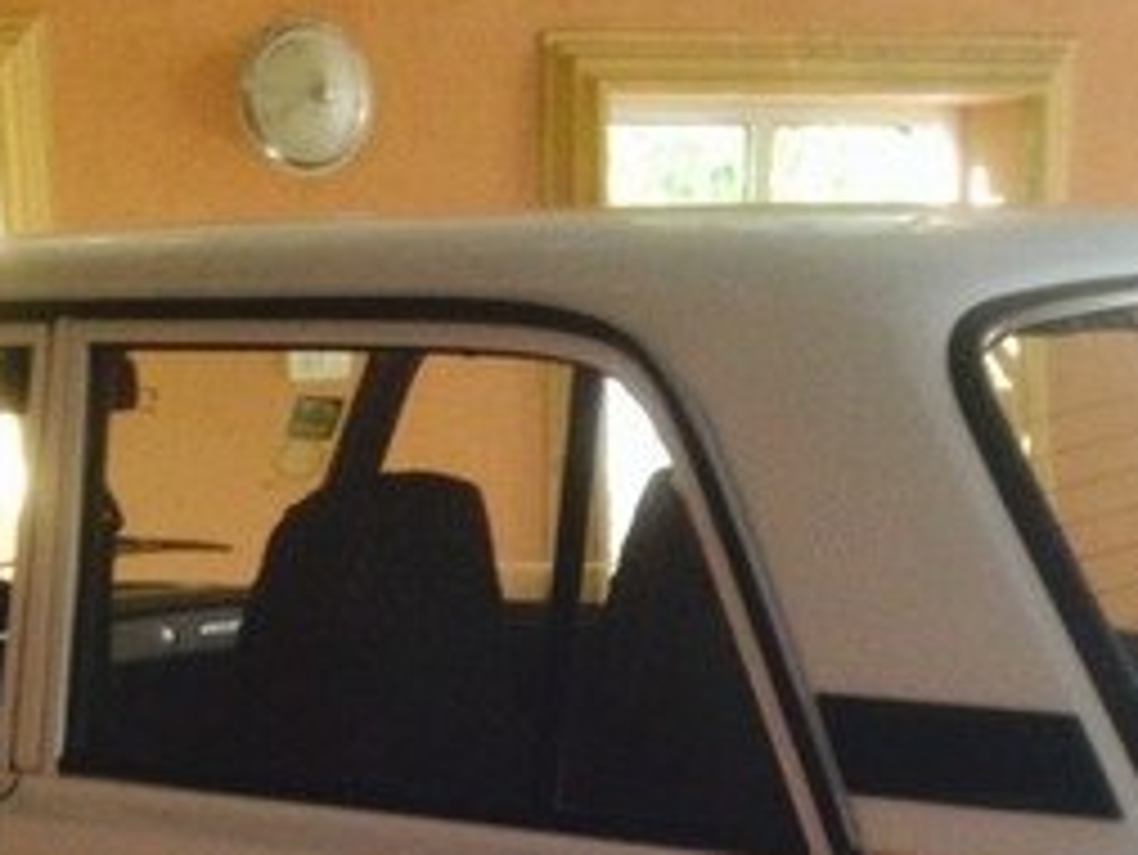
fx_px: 2829
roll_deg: -1.3
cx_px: 495
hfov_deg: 22.7
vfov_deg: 16.3
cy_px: 1100
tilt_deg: -13.5
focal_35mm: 86
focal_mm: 4.12
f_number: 2.4
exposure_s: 1/20
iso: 125
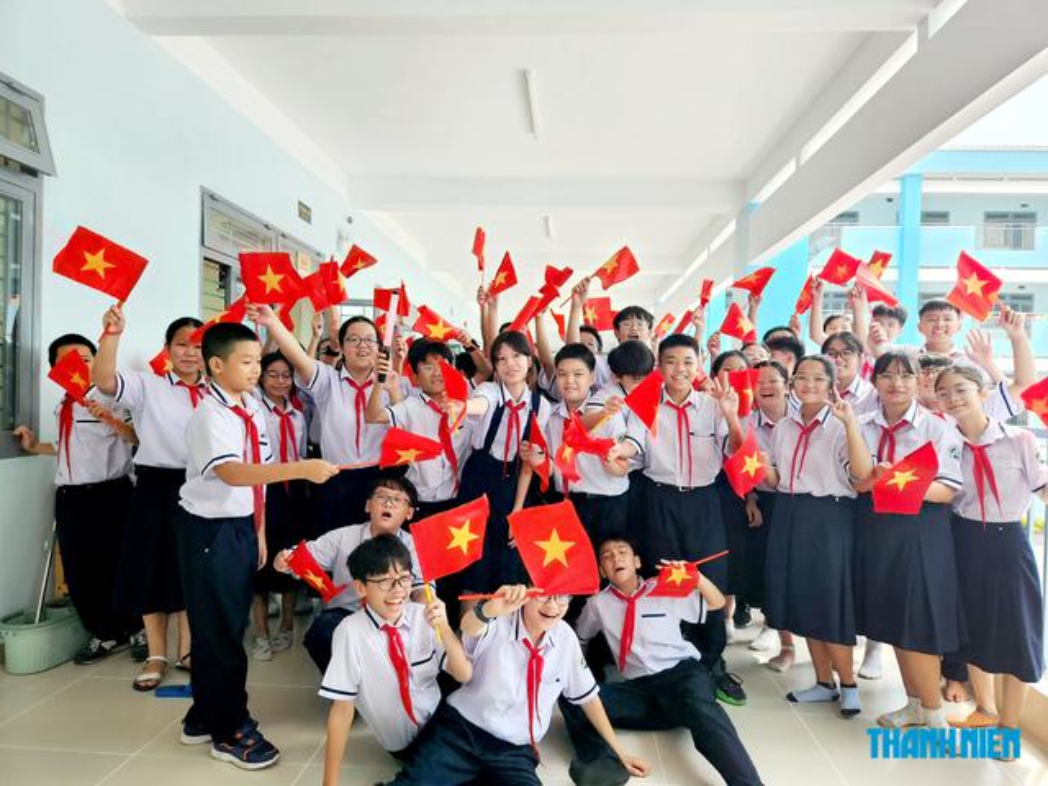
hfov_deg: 73.9
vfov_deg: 58.9
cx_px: 524
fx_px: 696
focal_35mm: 23
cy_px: 393
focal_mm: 5.4
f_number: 1.8
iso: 25
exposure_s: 1/182
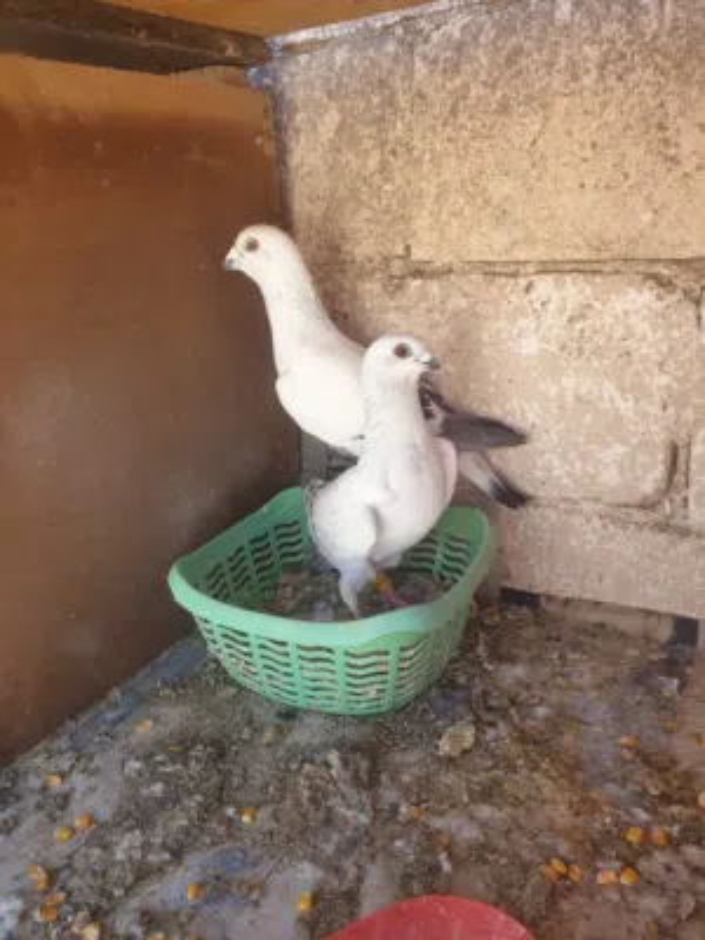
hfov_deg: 53.1
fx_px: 706
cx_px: 352
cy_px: 470
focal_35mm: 26
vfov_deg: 67.3
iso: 64
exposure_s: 1/100
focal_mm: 4.3
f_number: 2.4
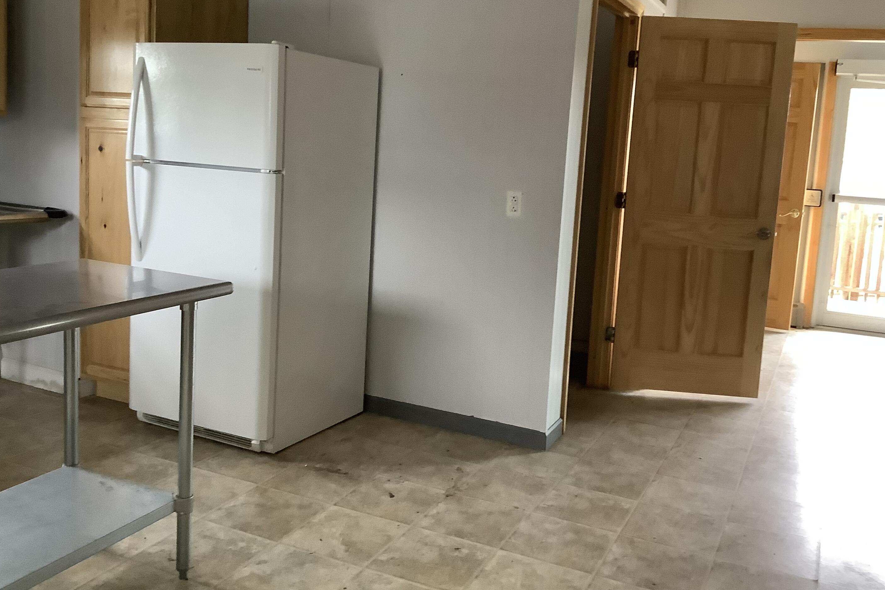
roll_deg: -4.1
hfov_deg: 55.8
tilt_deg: -6.8
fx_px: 836
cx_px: 458
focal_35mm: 34
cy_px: 243
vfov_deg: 38.8
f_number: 2.4
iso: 250
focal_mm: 3.3
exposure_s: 1/33
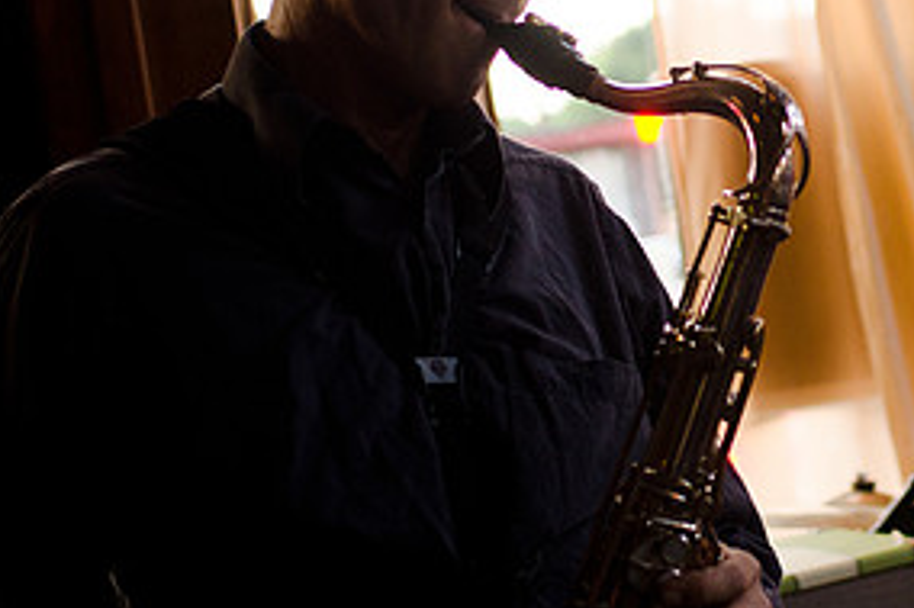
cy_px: 174
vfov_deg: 12.8
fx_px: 2715
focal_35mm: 107
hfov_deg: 18.7
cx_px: 853
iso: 640
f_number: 2.8
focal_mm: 35
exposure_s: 1/125
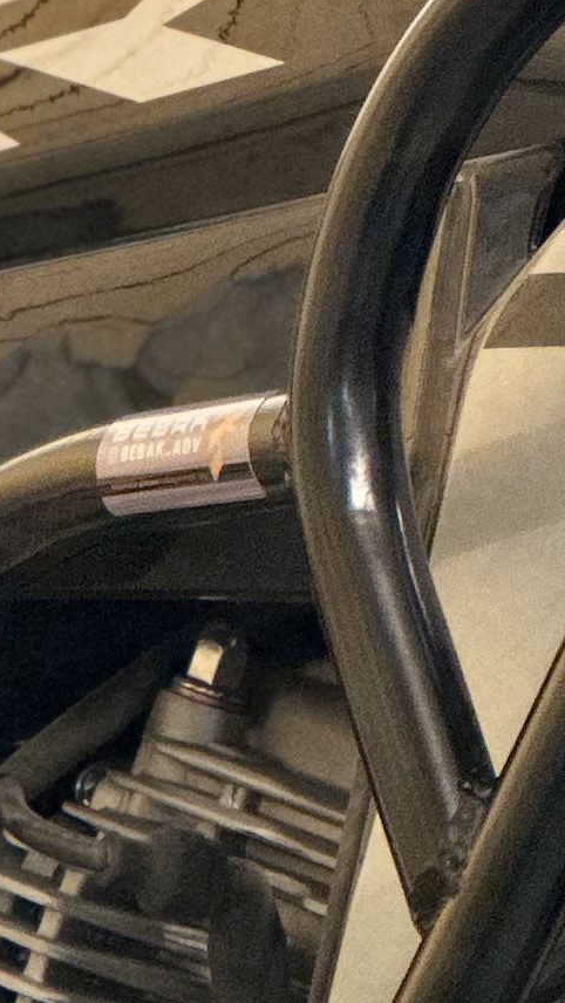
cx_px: 499
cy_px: 649
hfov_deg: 3.1
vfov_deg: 5.5
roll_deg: -1.0
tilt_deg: -3.9
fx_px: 10512
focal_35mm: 395
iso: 400
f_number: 2.8
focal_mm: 9
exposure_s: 1/33
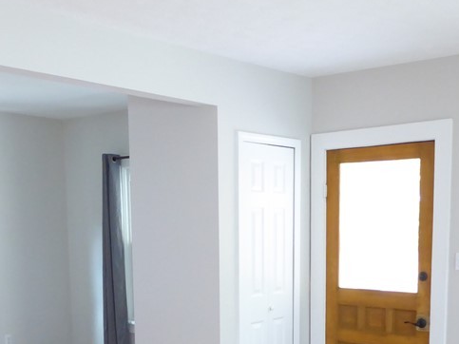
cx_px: 258
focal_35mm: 53
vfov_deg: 26.2
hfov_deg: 36.1
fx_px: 703
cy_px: 338
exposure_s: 1/20
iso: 400
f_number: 3.3
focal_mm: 4.3
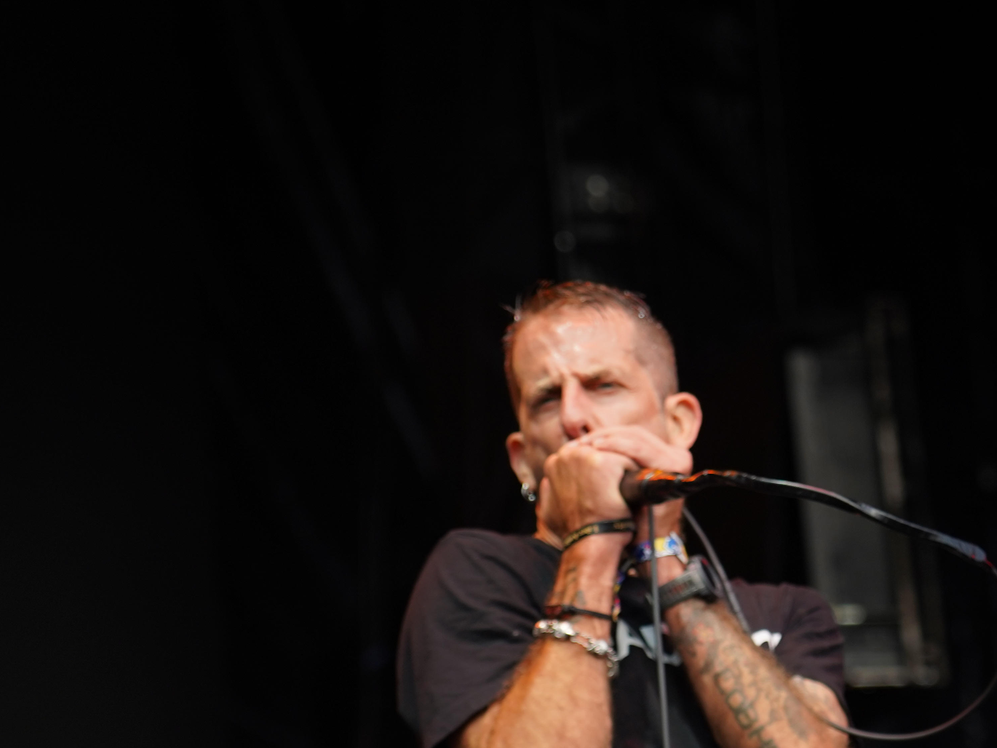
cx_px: 565
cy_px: 592
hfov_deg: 9.7
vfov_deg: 7.3
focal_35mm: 203
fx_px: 5847
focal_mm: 105
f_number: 4
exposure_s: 1/125
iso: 320
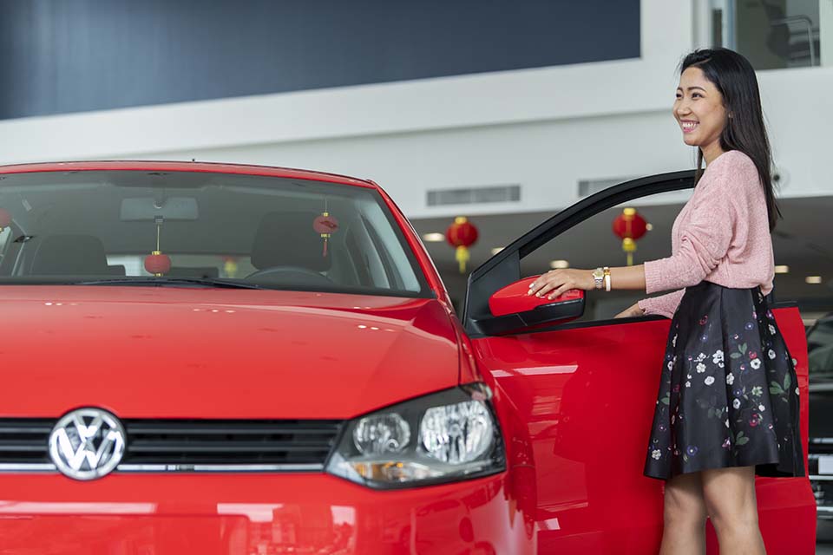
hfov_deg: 28.8
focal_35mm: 70
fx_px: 1620
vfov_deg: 19.5
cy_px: 278
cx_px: 416
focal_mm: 70
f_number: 2.8
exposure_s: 1/250
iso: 125
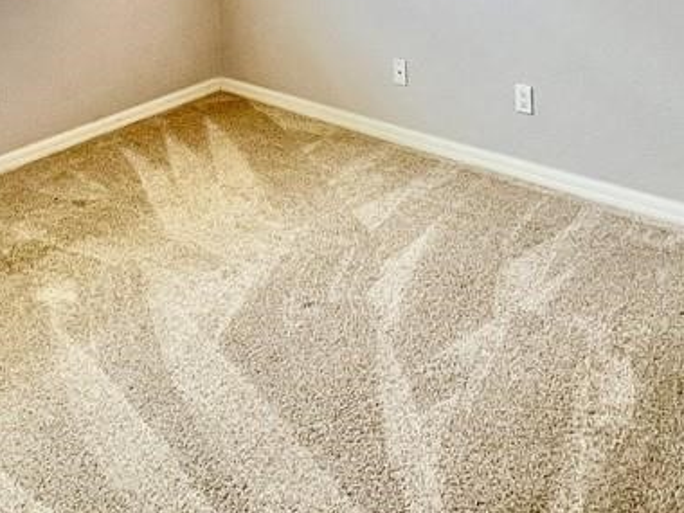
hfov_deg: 52.6
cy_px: -173
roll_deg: +0.9
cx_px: 311
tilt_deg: +0.4
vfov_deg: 30.7
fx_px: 692
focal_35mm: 35
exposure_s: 1/120
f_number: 1.8
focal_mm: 1.57
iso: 125
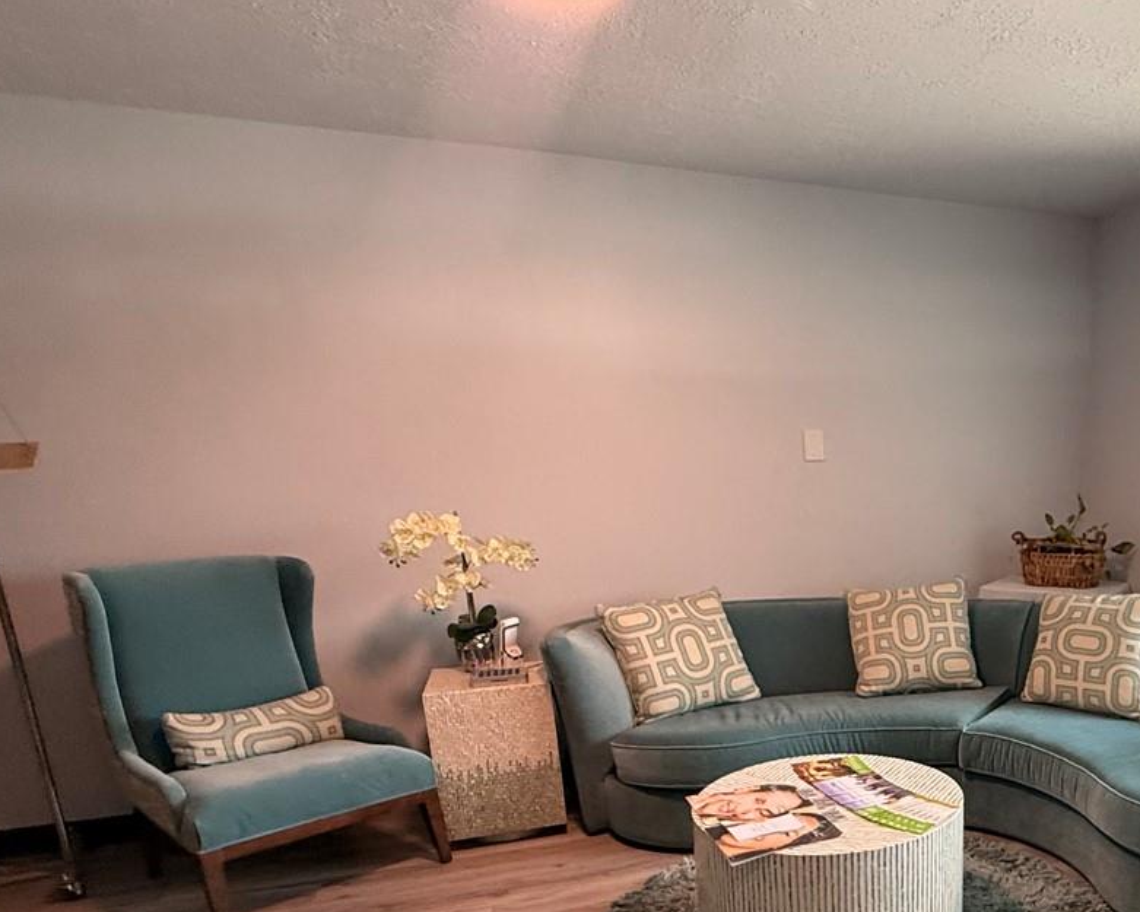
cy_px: 708
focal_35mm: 28
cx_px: 987
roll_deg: -1.2
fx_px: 945
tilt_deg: -15.6
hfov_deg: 55.5
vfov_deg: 49.0
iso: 320
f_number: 2.2
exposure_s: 1/120
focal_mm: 2.22
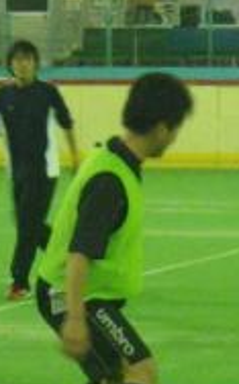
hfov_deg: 4.4
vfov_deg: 7.0
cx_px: 223
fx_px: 3126
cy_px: 269
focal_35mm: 299
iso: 1600
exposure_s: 1/13
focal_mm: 20.6
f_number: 5.2
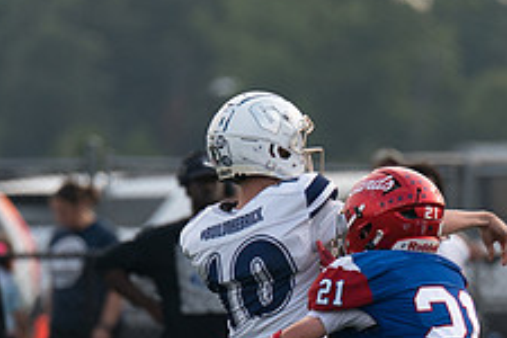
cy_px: 348
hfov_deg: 2.2
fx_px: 13265
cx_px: 279
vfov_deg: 1.5
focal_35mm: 942
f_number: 2.8
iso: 125
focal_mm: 200
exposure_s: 1/1000
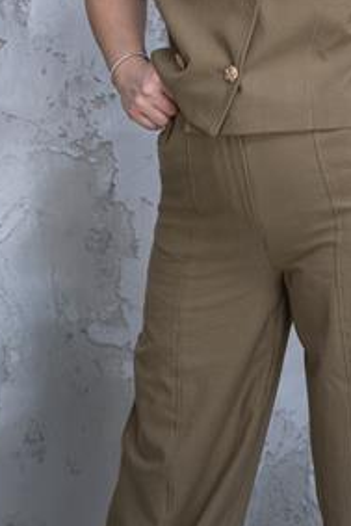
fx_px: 2541
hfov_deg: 7.9
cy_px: 72
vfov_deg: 11.7
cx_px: 225
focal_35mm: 174
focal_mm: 54.5
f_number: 4.5
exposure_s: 1/125
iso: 320
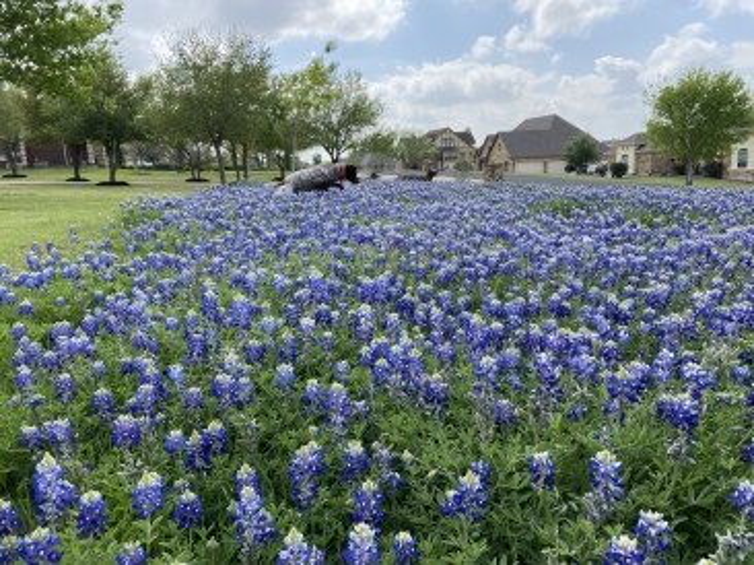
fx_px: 566
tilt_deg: -10.9
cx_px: 377
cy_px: 282
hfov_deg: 67.3
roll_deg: -0.6
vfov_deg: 53.0
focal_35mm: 26
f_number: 1.8
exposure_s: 1/1429
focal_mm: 4.25
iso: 32
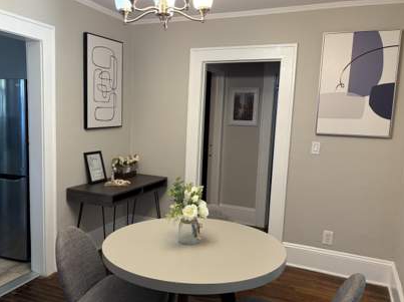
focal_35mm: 31
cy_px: 163
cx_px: 175
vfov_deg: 45.3
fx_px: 361
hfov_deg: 58.2
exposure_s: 1/60
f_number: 1.6
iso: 100
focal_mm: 5.96
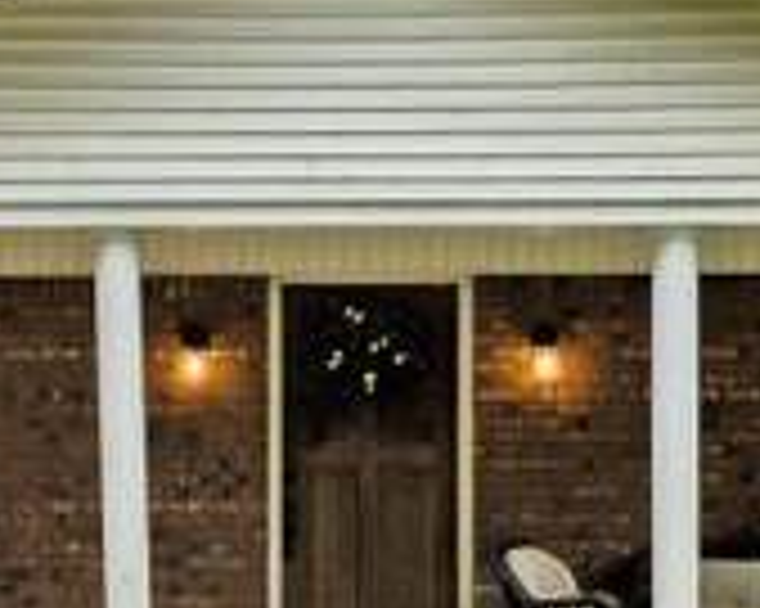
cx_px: -54
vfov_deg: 10.2
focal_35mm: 149
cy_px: 669
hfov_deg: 12.7
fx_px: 3350
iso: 125
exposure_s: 1/60
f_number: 5.6
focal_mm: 21
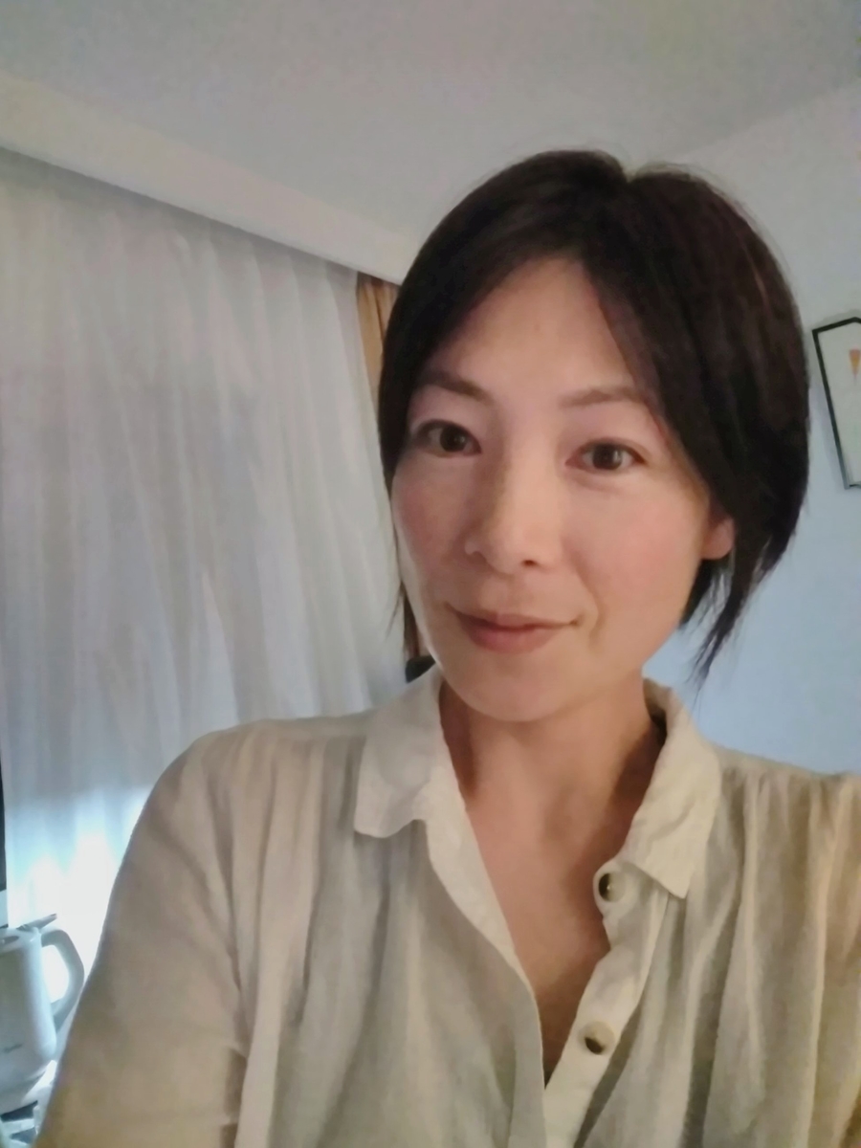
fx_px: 862
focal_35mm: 26
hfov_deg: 53.1
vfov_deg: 67.3
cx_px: 430
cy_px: 574
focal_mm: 2.18
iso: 972
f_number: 2.4
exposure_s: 1/20
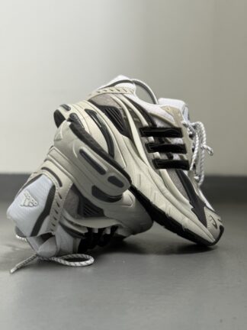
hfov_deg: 30.3
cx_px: 124
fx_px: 457
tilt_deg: -0.1
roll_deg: -0.5
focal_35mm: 48
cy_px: 165
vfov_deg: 39.7
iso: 200
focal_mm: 6.76
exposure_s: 1/60
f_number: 1.78
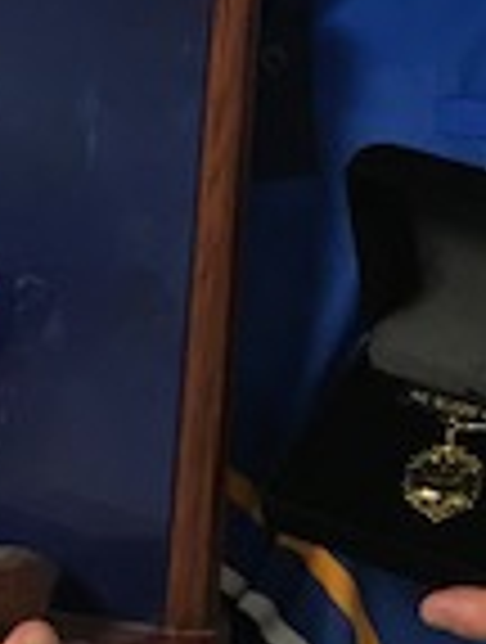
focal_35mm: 125
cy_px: -45
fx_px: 2330
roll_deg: +1.3
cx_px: 216
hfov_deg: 11.9
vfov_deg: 15.4
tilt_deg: -4.8
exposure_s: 1/17
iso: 100
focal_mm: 3.99
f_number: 1.8
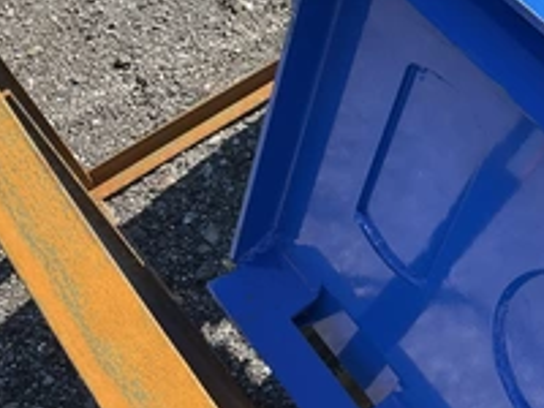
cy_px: 163
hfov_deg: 31.6
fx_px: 911
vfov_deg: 25.2
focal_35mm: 58
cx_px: 492
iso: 25
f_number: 1.8
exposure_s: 1/509
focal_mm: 3
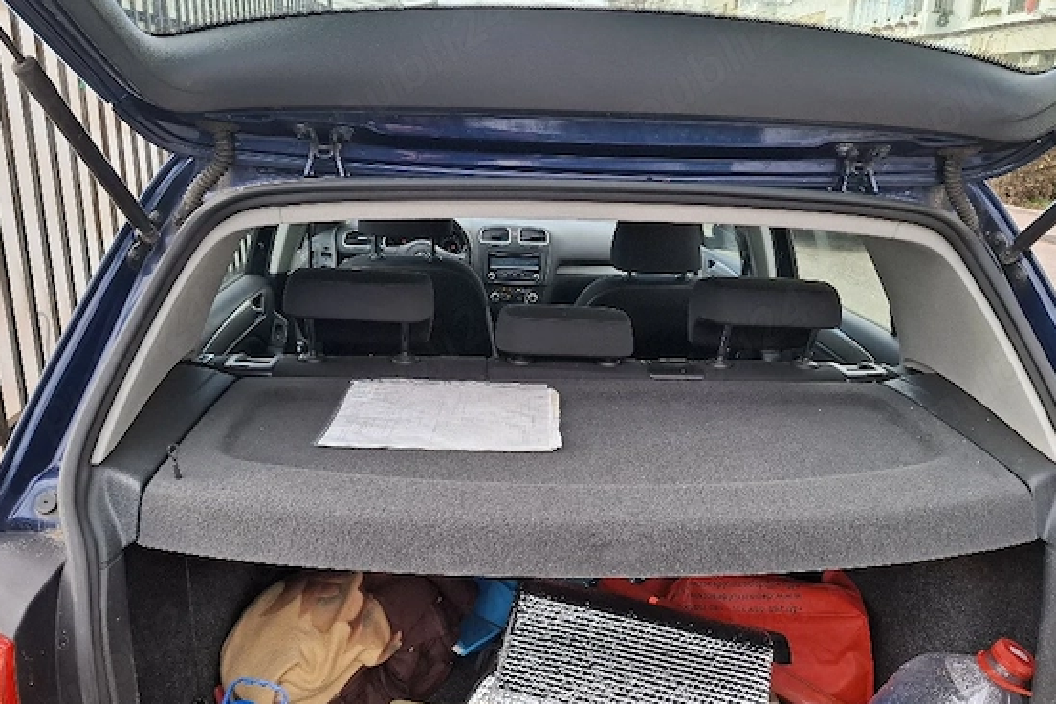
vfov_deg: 49.6
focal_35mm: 26
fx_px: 763
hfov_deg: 69.4
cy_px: 350
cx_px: 530
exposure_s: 1/161
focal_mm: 5.54
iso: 50
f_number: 1.8
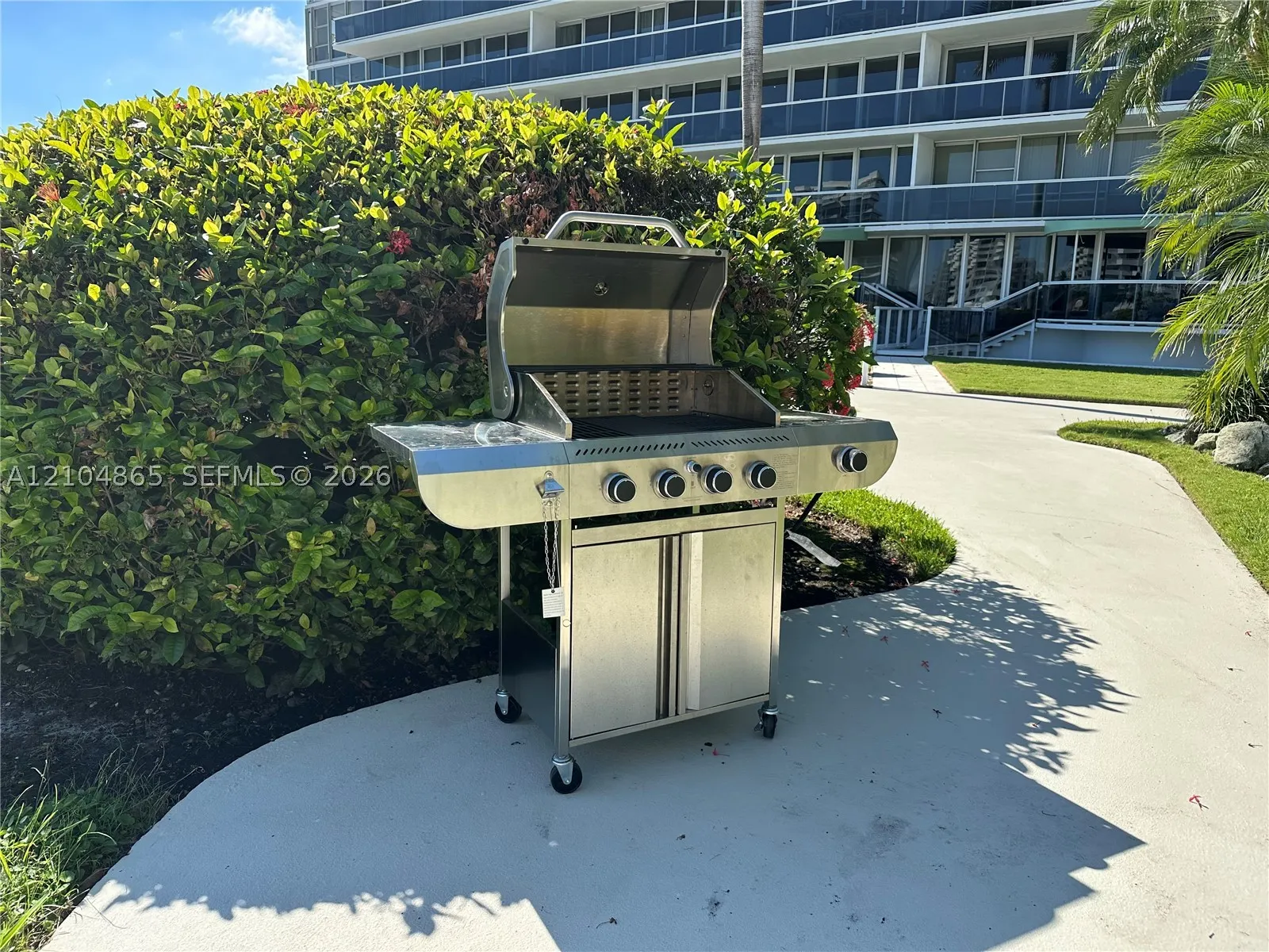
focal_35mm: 24
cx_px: 634
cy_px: 476
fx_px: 880
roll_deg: -2.2
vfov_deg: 56.8
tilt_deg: -9.1
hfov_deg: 71.6
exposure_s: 1/2882
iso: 80
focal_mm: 6.86
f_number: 1.78
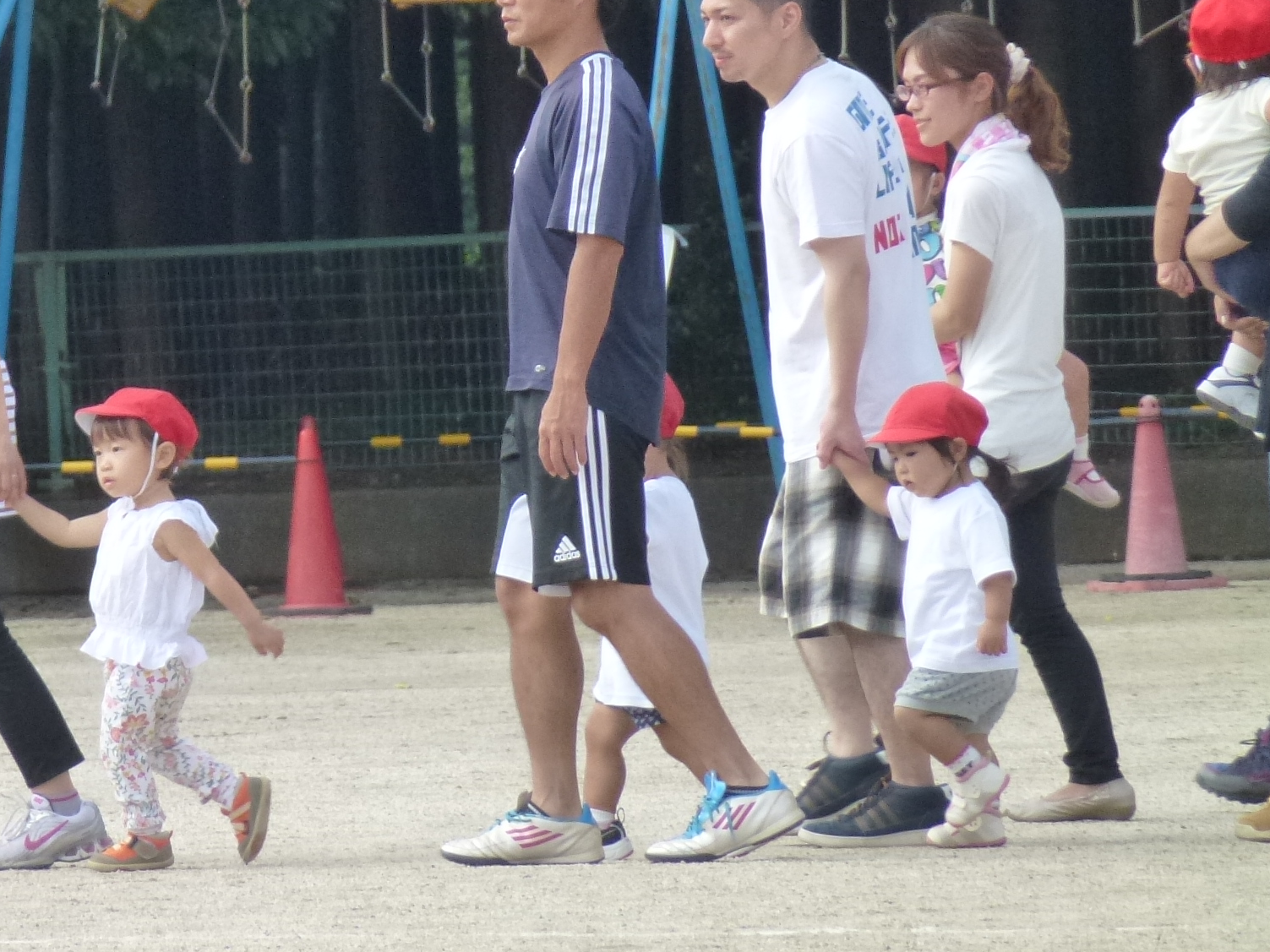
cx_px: 210
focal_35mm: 654
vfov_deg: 2.3
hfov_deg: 3.0
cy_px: 354
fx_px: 23992
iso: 320
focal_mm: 68.8
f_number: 5.9
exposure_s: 1/320
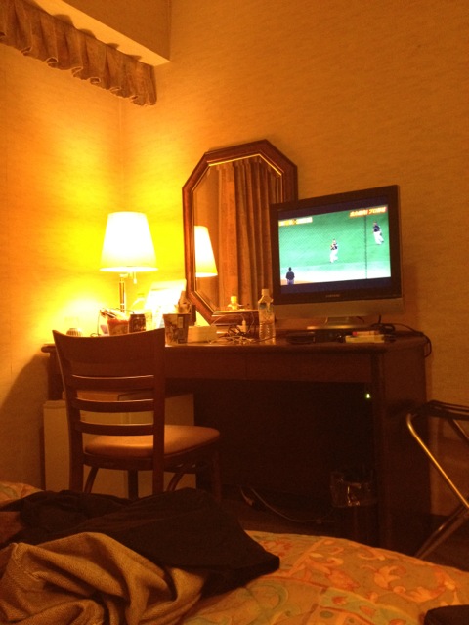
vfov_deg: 52.6
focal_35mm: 35
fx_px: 632
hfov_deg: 40.7
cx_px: 234
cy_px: 312
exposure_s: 1/20
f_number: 2.4
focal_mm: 4.28
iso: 320
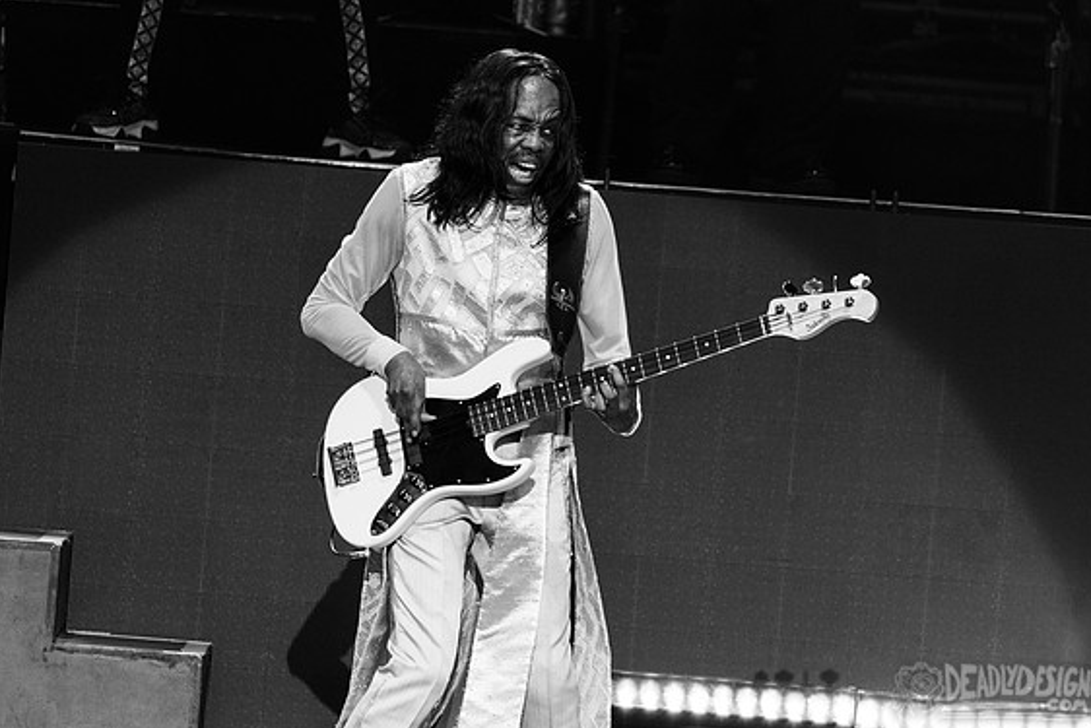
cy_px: 282
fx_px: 22521
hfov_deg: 2.8
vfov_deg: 1.9
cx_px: 563
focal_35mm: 743
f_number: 6.3
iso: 1000
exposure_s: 1/500
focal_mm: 600
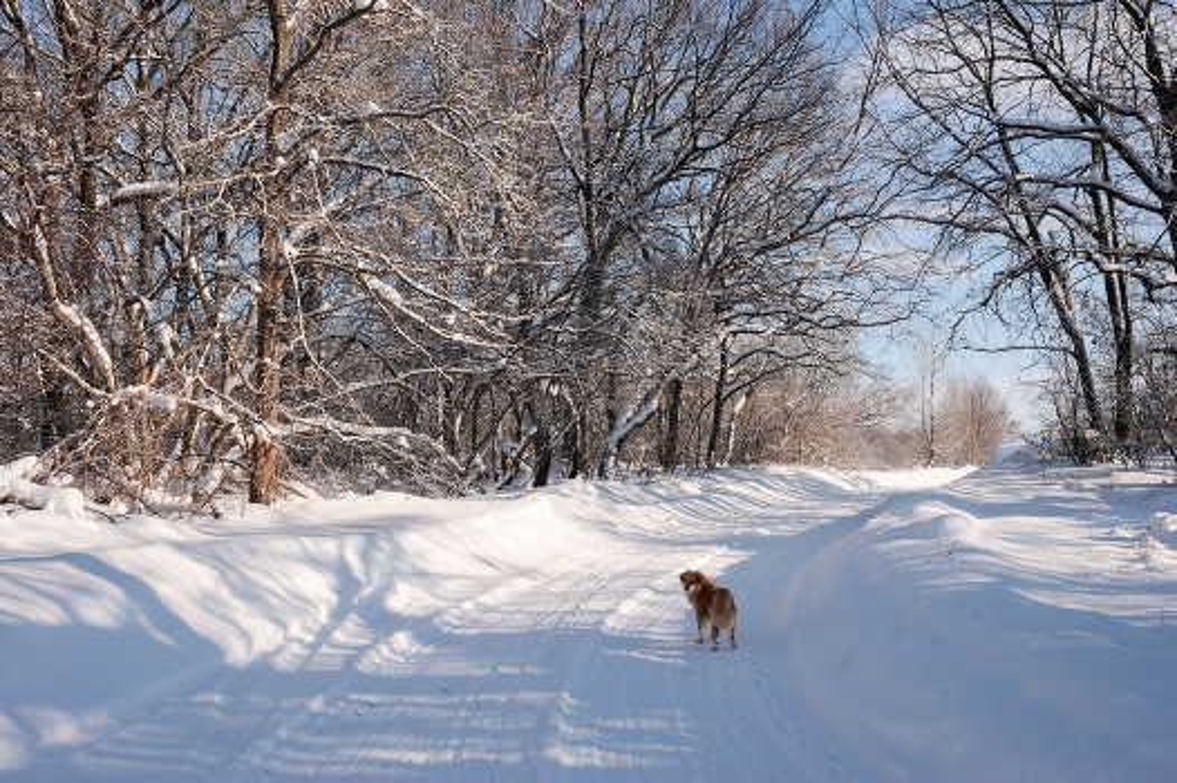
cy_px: 392
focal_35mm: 36
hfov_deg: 53.2
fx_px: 1176
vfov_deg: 36.8
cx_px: 588
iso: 100
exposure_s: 1/125
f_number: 11
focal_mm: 24
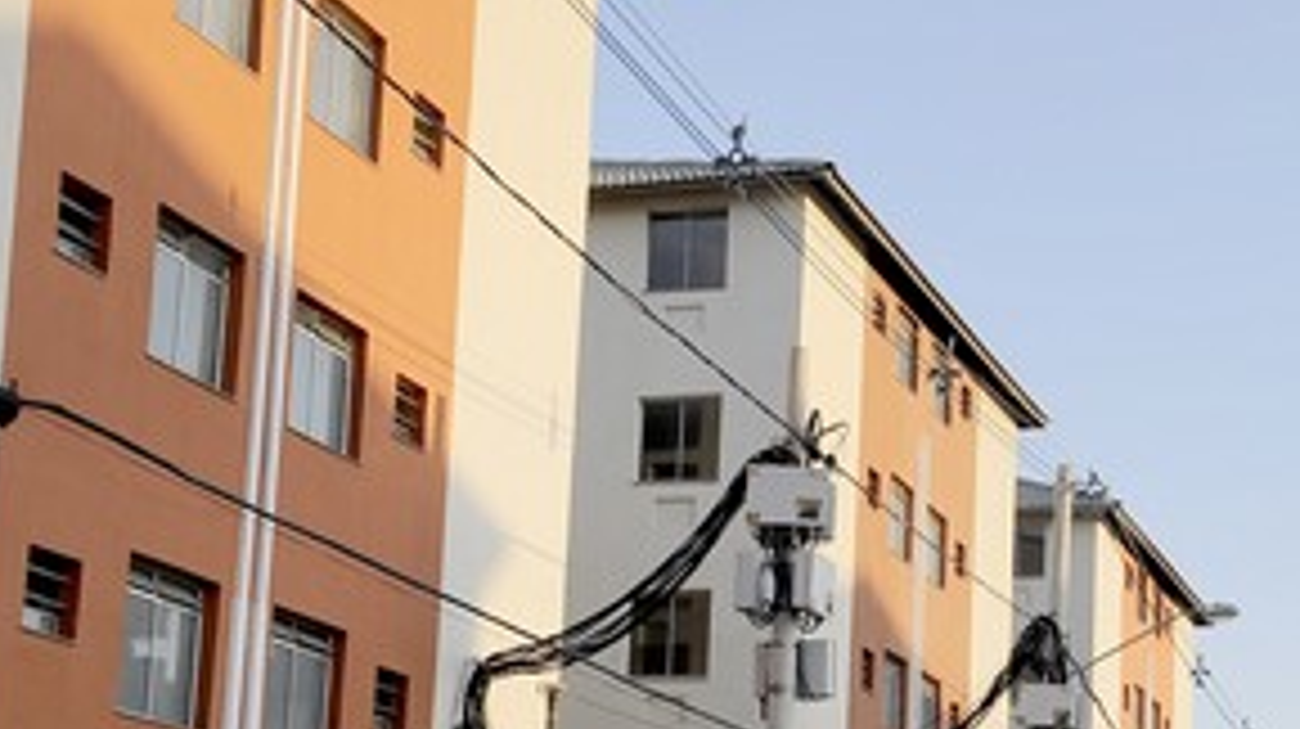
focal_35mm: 72
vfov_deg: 16.4
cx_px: 886
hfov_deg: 29.1
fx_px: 2480
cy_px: 693
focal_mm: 31
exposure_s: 1/250
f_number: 8
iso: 200
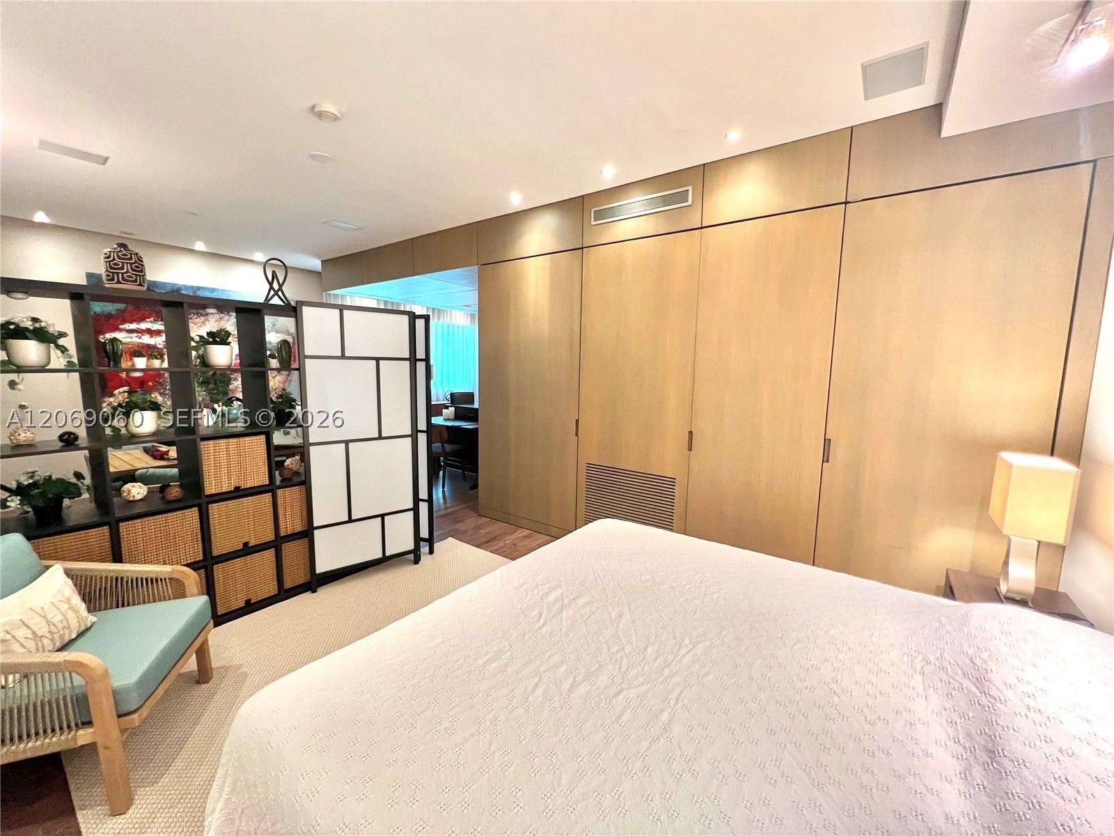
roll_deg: -1.0
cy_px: 418
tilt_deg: -7.3
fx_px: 418
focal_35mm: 13
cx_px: 557
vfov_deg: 89.9
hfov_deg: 106.2
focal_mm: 1.57
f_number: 1.8
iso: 500
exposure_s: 1/60
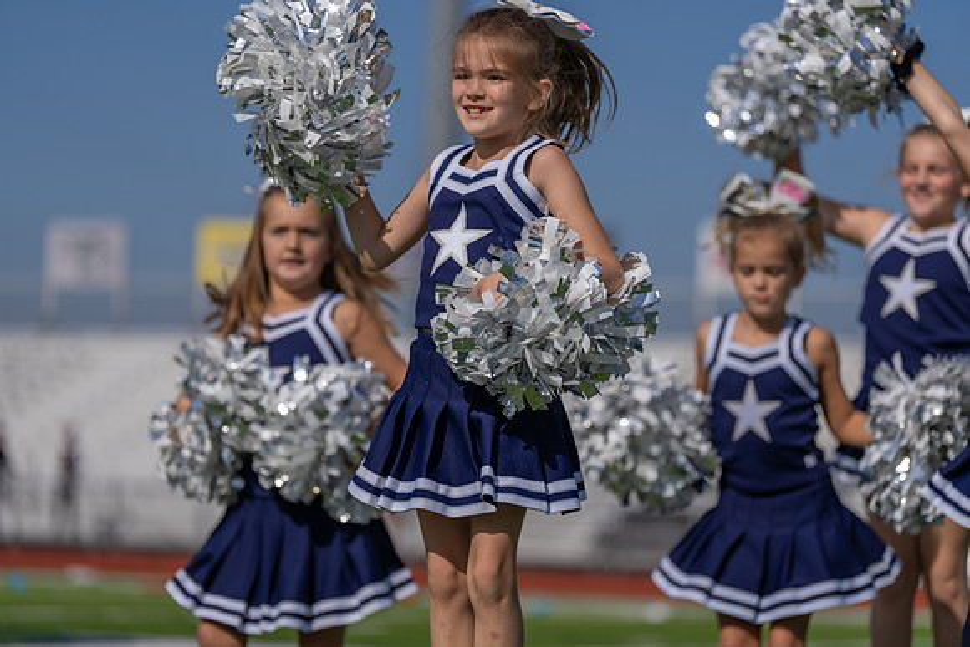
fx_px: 3638
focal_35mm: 135
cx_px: 485
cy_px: 324
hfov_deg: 15.2
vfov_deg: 10.2
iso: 100
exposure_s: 1/4000
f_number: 2.8
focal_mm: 135
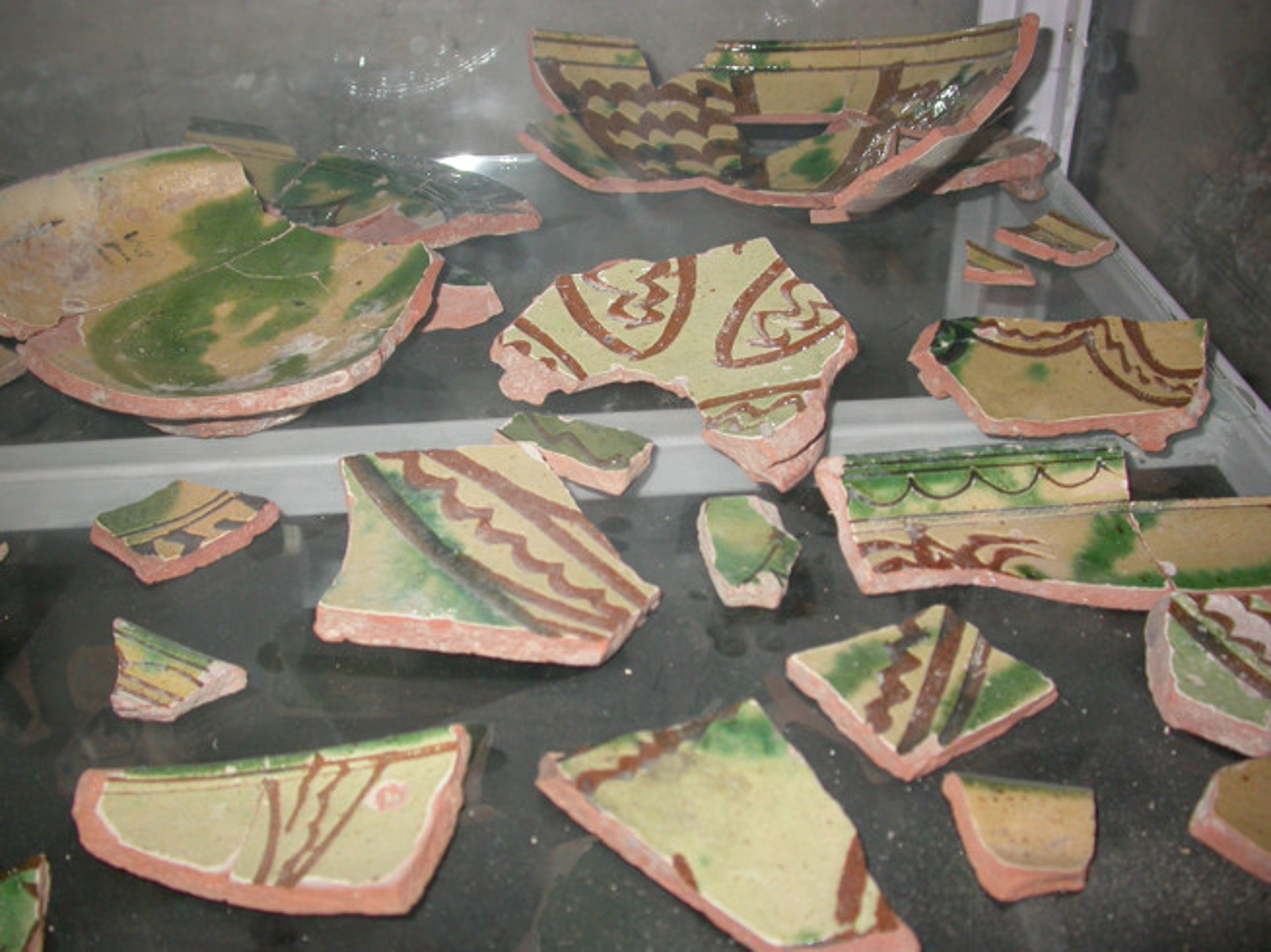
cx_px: 636
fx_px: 1395
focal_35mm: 38
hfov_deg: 49.0
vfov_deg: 37.7
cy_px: 476
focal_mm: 7.85
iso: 100
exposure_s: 1/60
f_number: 2.6
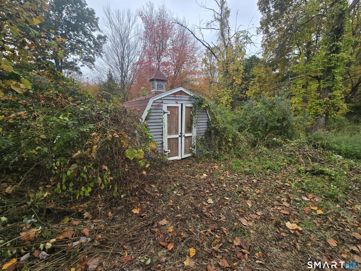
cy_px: 136
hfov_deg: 106.2
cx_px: 180
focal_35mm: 13
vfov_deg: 89.9
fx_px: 136
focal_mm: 2.2
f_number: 2.2
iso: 50
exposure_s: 1/338
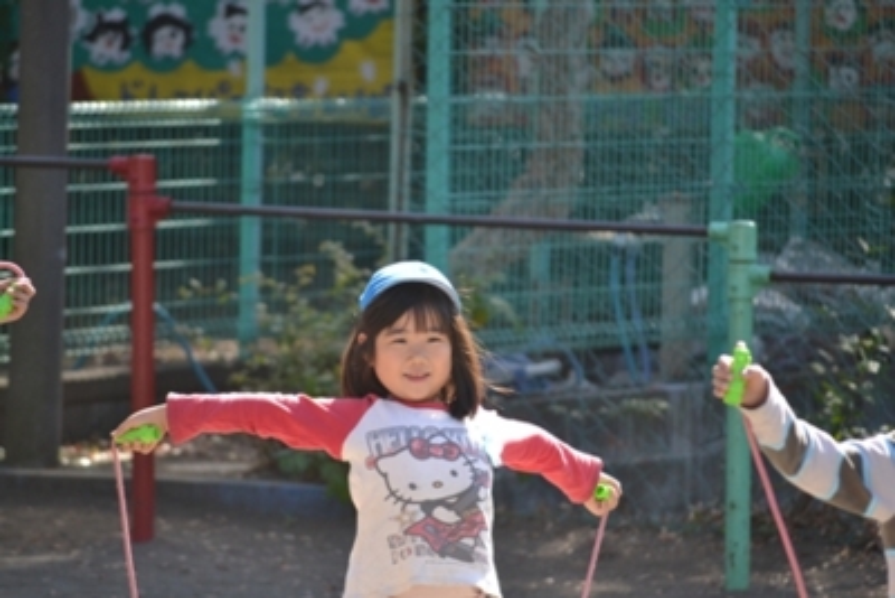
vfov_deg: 4.6
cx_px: 448
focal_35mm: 300
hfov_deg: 6.9
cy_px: 299
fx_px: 7461
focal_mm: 200
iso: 400
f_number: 5.6
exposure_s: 1/320
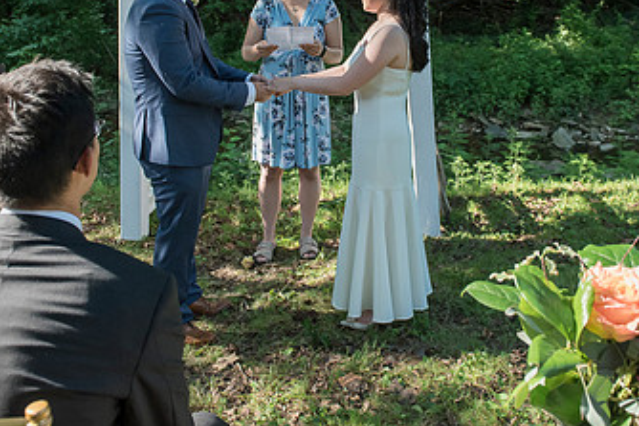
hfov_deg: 45.4
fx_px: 764
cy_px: 114
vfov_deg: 30.8
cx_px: 338
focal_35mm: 43
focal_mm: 24
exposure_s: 1/1000
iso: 1000
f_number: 4
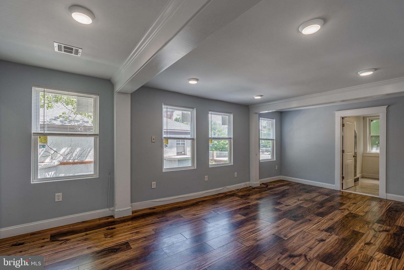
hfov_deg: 95.0
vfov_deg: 72.0
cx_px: 202
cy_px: 135
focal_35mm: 16
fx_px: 185
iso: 640
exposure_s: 1/1250
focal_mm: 16.5
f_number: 5.6
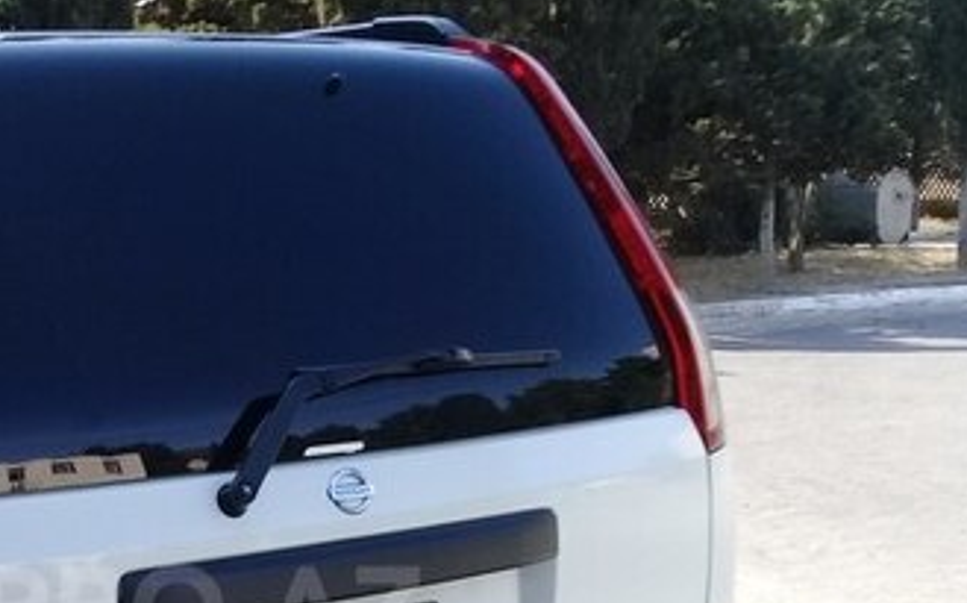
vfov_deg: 19.1
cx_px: 121
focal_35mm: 66
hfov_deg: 29.9
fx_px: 1738
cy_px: 610
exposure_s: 1/344
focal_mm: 3.3
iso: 50
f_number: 2.2
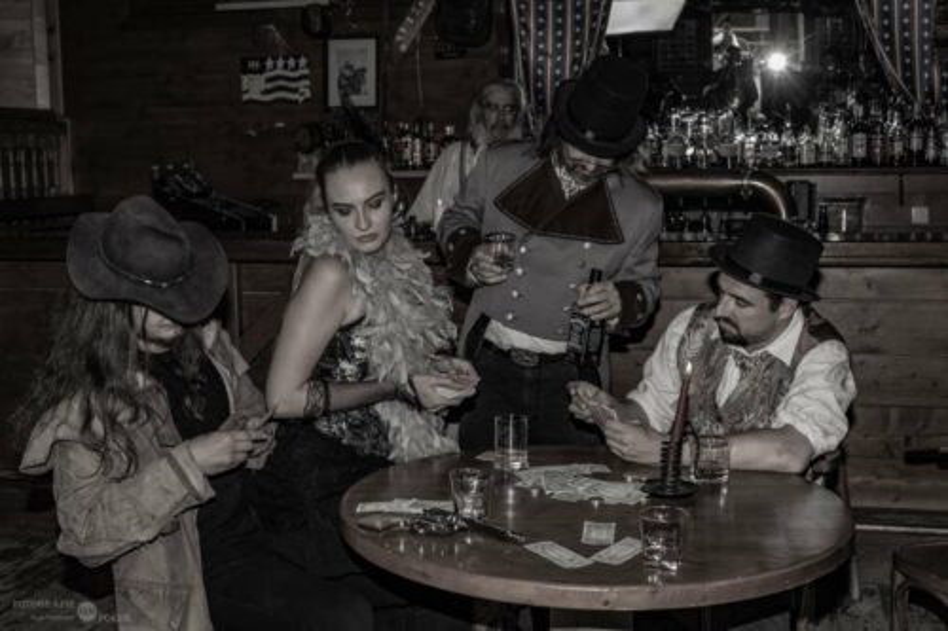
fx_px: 1264
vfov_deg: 28.1
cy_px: 316
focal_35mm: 48
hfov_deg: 41.1
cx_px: 474
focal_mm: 32
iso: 100
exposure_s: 1/80
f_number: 4.5
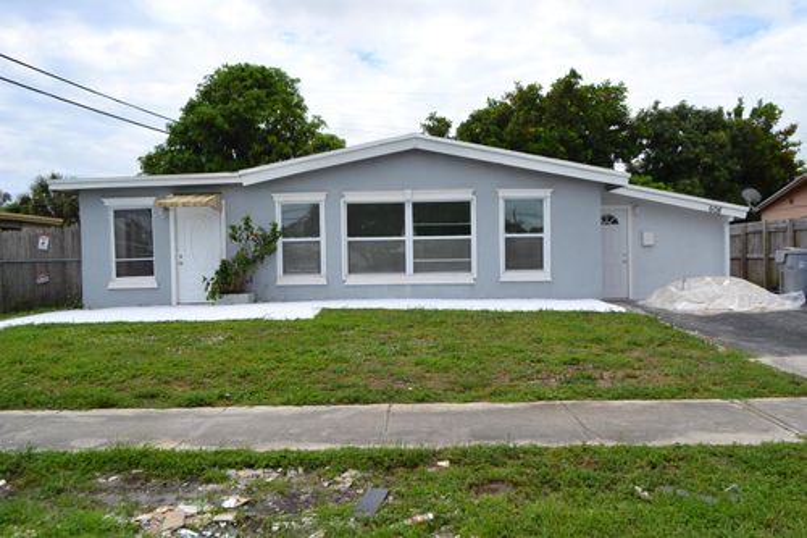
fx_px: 672
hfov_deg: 61.9
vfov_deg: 43.6
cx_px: 404
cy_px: 269
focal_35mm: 30
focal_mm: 20
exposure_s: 1/250
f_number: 8
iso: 100
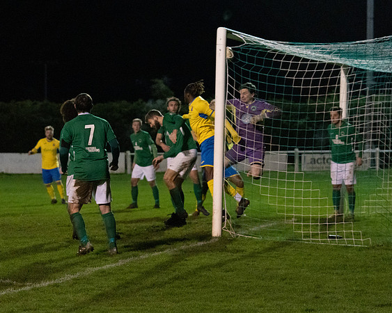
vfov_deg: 11.6
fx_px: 1540
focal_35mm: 133
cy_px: 155
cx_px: 147
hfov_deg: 14.5
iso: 5000
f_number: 2.8
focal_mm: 70
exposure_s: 1/640
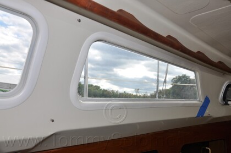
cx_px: 116
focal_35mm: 32
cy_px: 76
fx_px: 202
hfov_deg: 59.6
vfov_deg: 41.5
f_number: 9
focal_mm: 21
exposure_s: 1/200
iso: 200
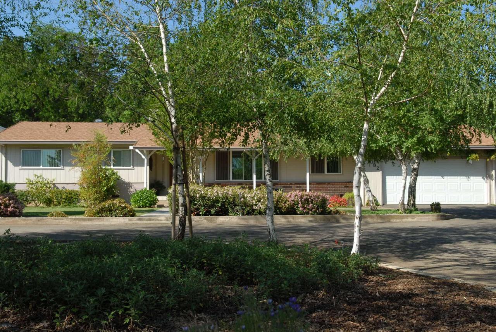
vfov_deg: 29.9
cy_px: 166
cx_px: 248
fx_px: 621
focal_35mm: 45
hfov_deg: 43.6
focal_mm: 30
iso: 125
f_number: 7.1
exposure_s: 1/180
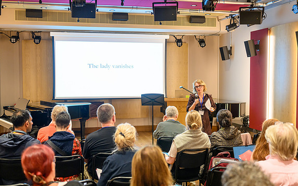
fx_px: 341
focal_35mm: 42
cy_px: 90
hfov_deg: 47.2
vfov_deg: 30.5
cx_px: 147
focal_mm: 40
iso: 1100
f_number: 2.1
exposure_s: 1/125
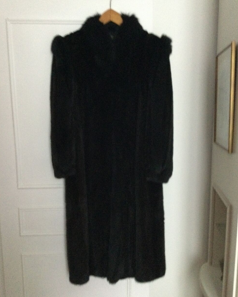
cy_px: 154
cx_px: 120
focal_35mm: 33
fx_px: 290
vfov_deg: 54.2
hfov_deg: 44.6
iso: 800
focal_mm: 3.3
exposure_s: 1/17
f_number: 2.4
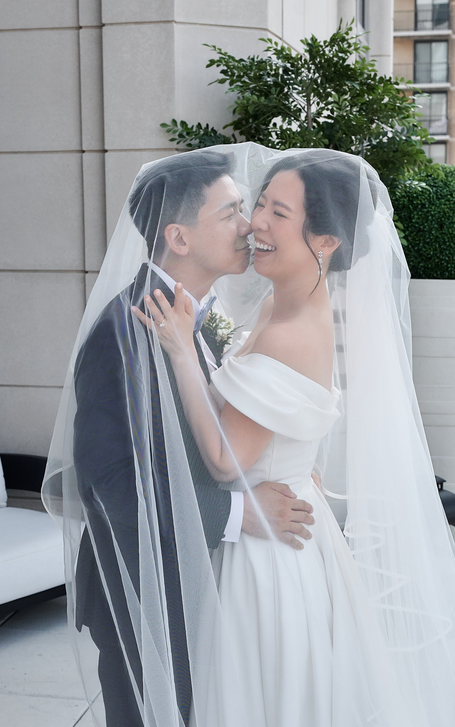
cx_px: 243
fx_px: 1131
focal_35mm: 57
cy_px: 381
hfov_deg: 22.7
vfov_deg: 35.7
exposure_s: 1/2500
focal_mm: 35
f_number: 5.6
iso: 1250
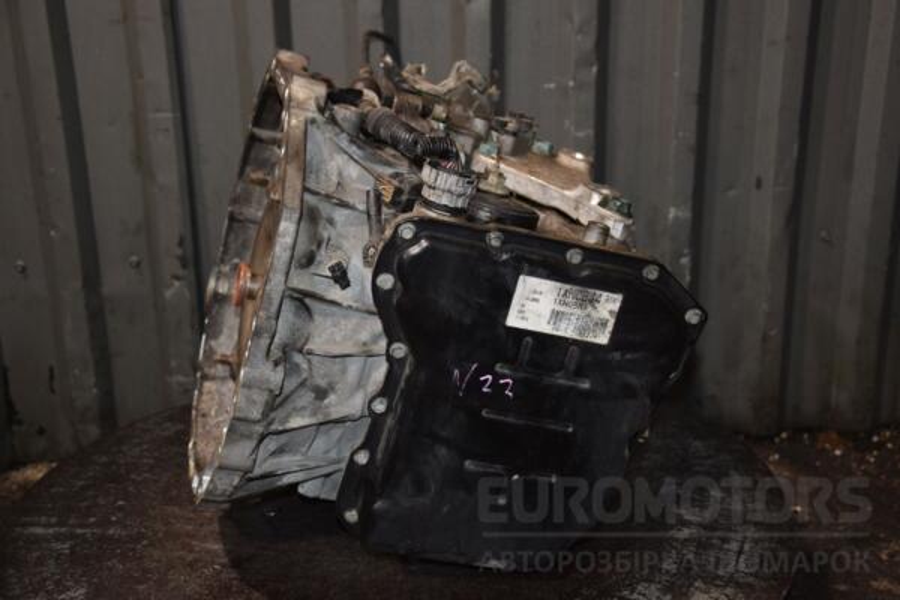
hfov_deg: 38.9
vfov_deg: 26.5
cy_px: 300
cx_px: 450
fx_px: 1275
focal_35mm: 51
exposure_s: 1/60
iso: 800
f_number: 5
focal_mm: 34
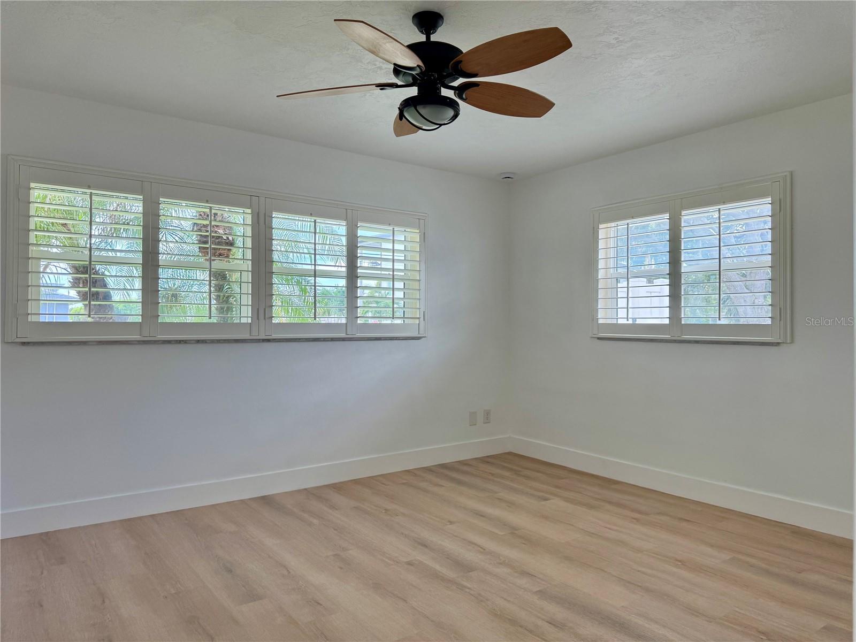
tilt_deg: +0.8
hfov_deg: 71.6
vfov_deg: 56.8
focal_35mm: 24
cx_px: 428
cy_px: 321
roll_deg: +0.4
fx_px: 593
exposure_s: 1/144
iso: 100
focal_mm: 6.76
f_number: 1.78
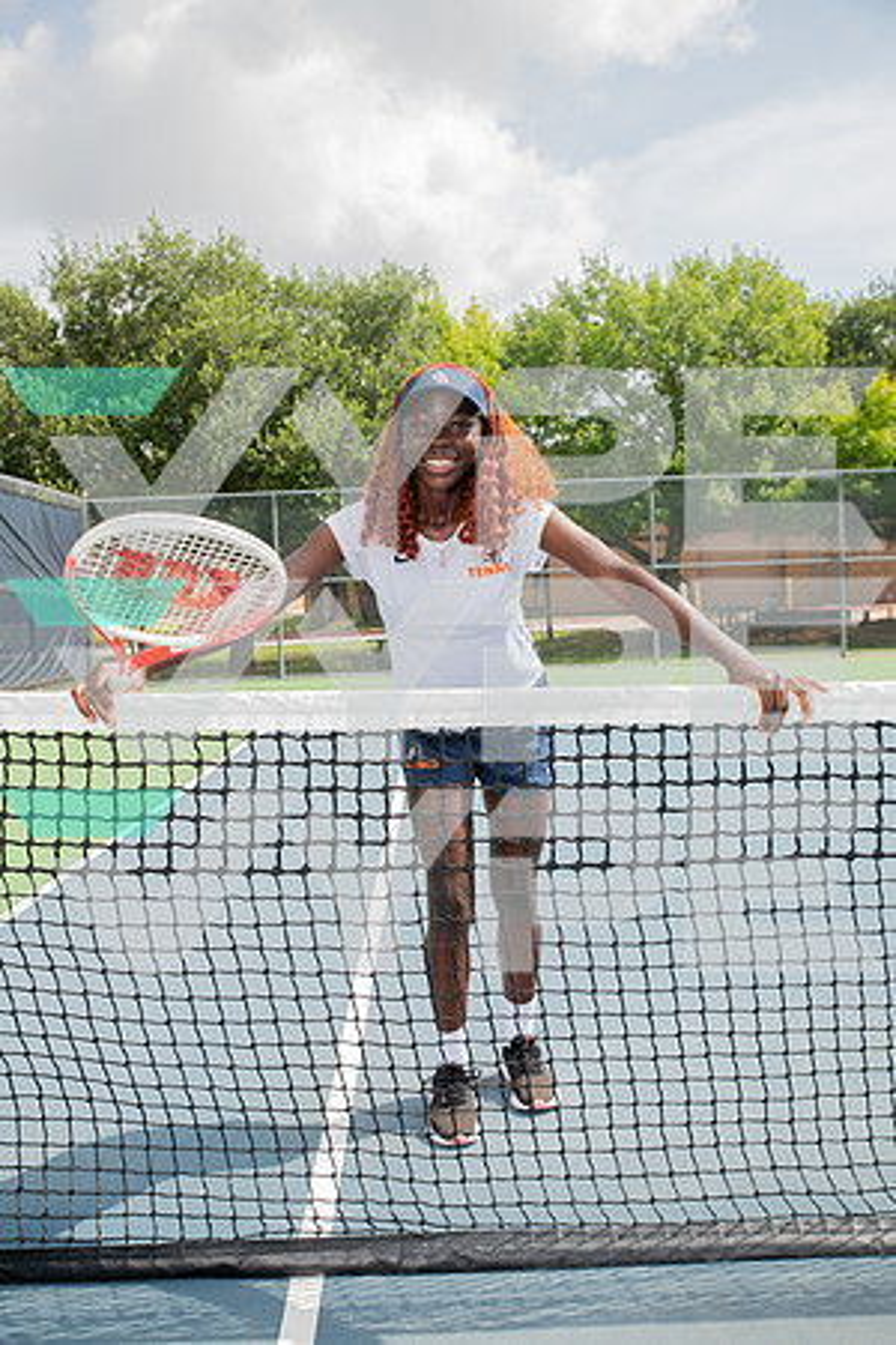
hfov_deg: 37.9
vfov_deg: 54.4
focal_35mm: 35
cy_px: 672
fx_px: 1307
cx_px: 448
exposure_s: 1/320
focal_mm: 35
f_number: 5.6
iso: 100
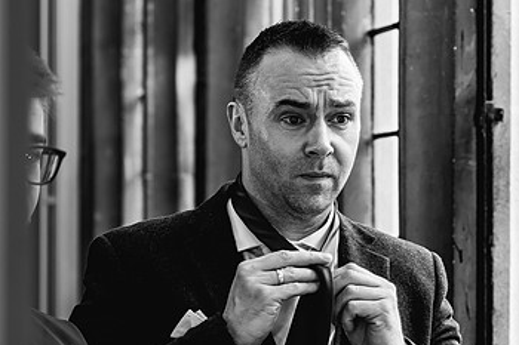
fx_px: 2032
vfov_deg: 9.7
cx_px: 377
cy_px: 249
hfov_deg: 14.5
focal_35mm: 141
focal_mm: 85
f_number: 4
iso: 640
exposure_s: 1/200
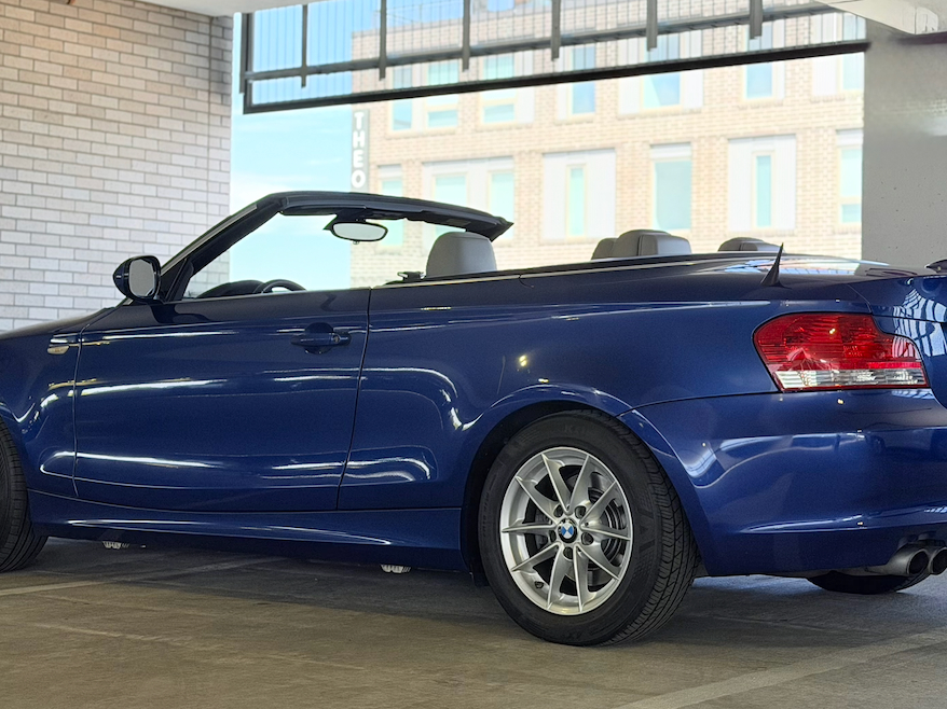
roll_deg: -0.8
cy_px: 270
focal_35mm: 70
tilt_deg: +2.6
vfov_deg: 21.0
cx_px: 497
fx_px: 1914
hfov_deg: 27.8
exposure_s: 1/669
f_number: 1.78
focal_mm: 6.76
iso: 80
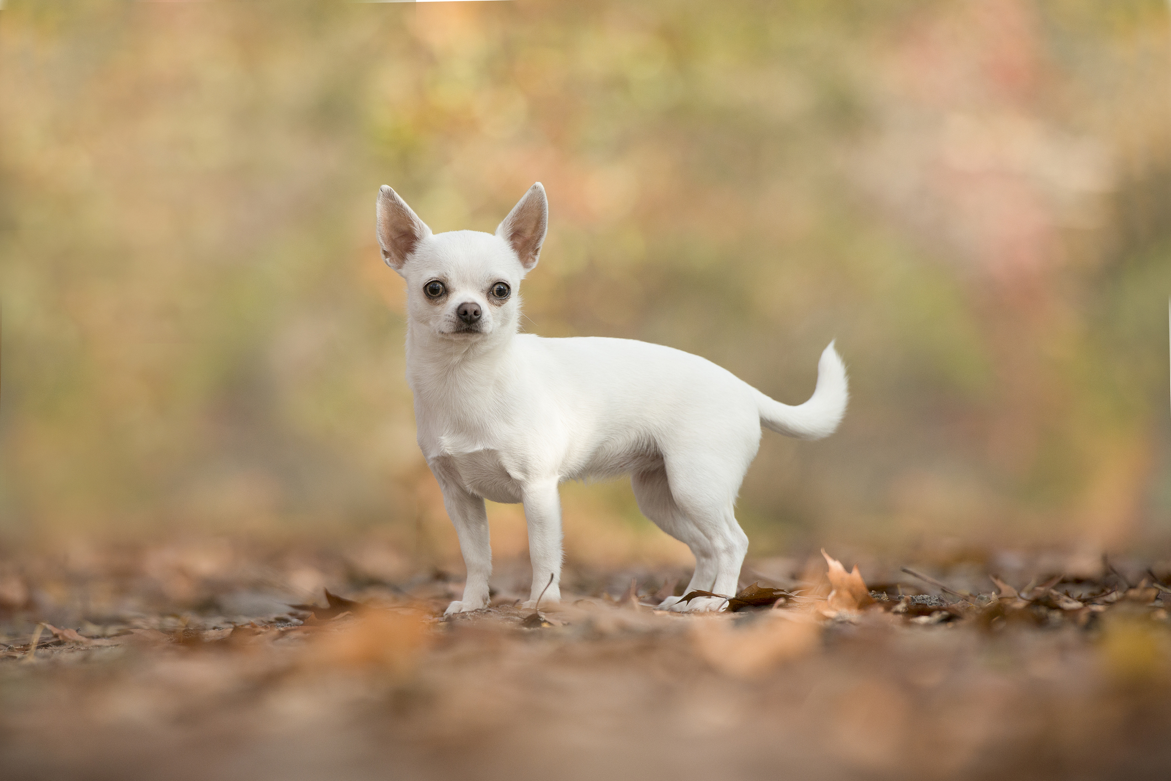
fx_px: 6505
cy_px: 390
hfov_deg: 10.3
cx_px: 586
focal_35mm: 200
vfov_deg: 6.9
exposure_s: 1/800
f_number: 4
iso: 500
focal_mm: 200
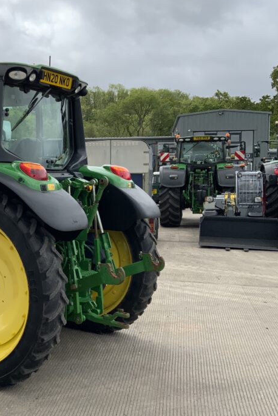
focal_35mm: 45
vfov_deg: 43.6
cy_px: 206
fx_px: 521
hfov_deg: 28.7
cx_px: 27
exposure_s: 1/1279
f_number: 1.8
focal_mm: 3
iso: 16
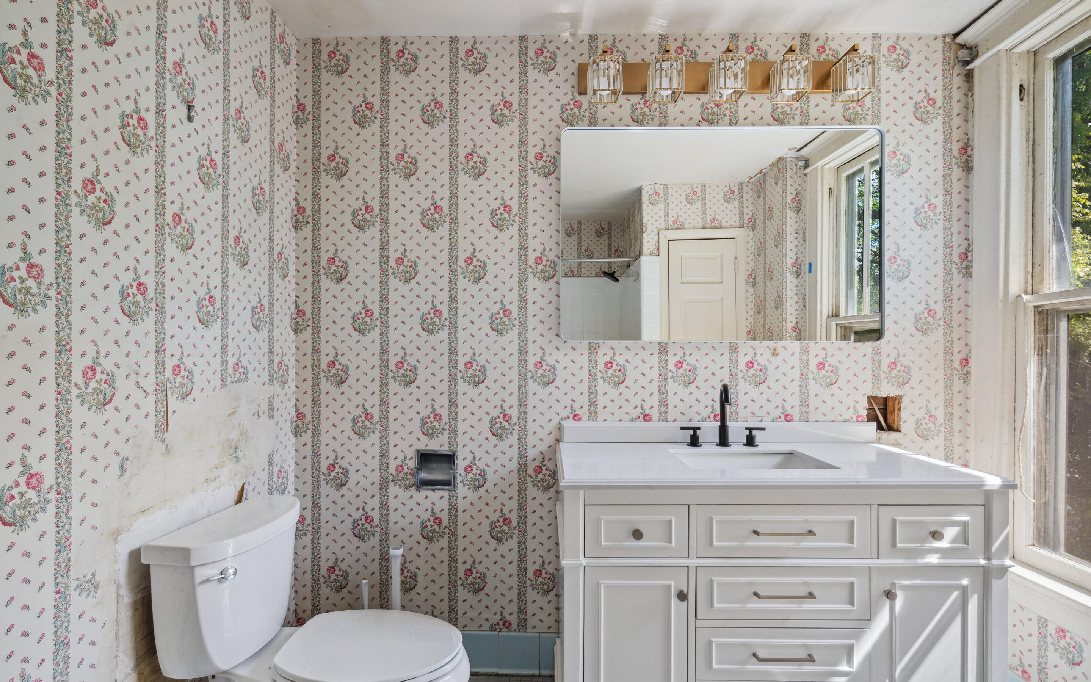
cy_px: 376
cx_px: 539
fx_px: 505
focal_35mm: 17
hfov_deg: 94.4
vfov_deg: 67.8
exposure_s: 1/50
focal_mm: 16
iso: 320
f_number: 10
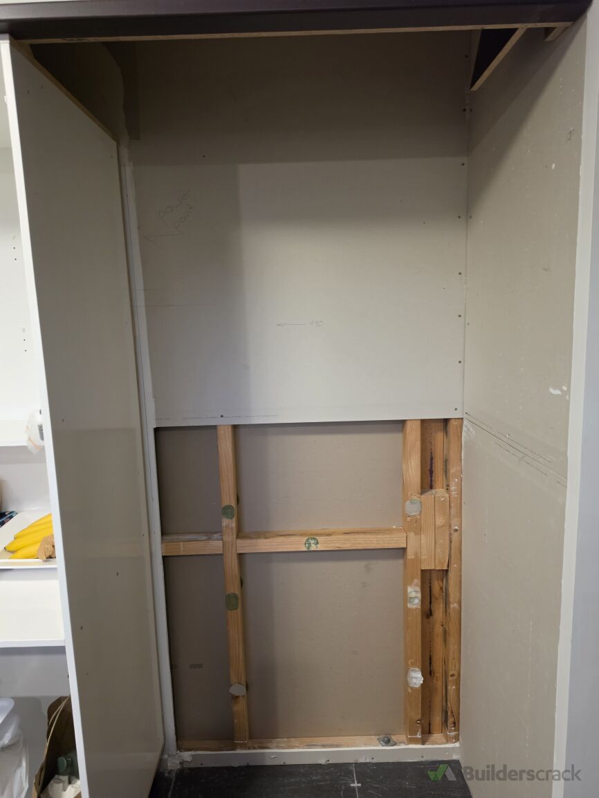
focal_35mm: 23
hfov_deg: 58.9
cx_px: 300
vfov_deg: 73.9
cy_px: 399
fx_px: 531
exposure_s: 1/100
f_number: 1.4
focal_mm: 6.5
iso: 500
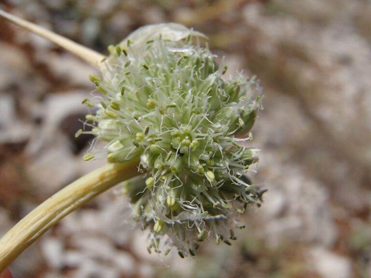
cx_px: 186
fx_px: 397
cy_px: 139
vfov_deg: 38.7
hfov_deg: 50.1
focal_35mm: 37
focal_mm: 6.64
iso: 100
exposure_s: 1/200
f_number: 13
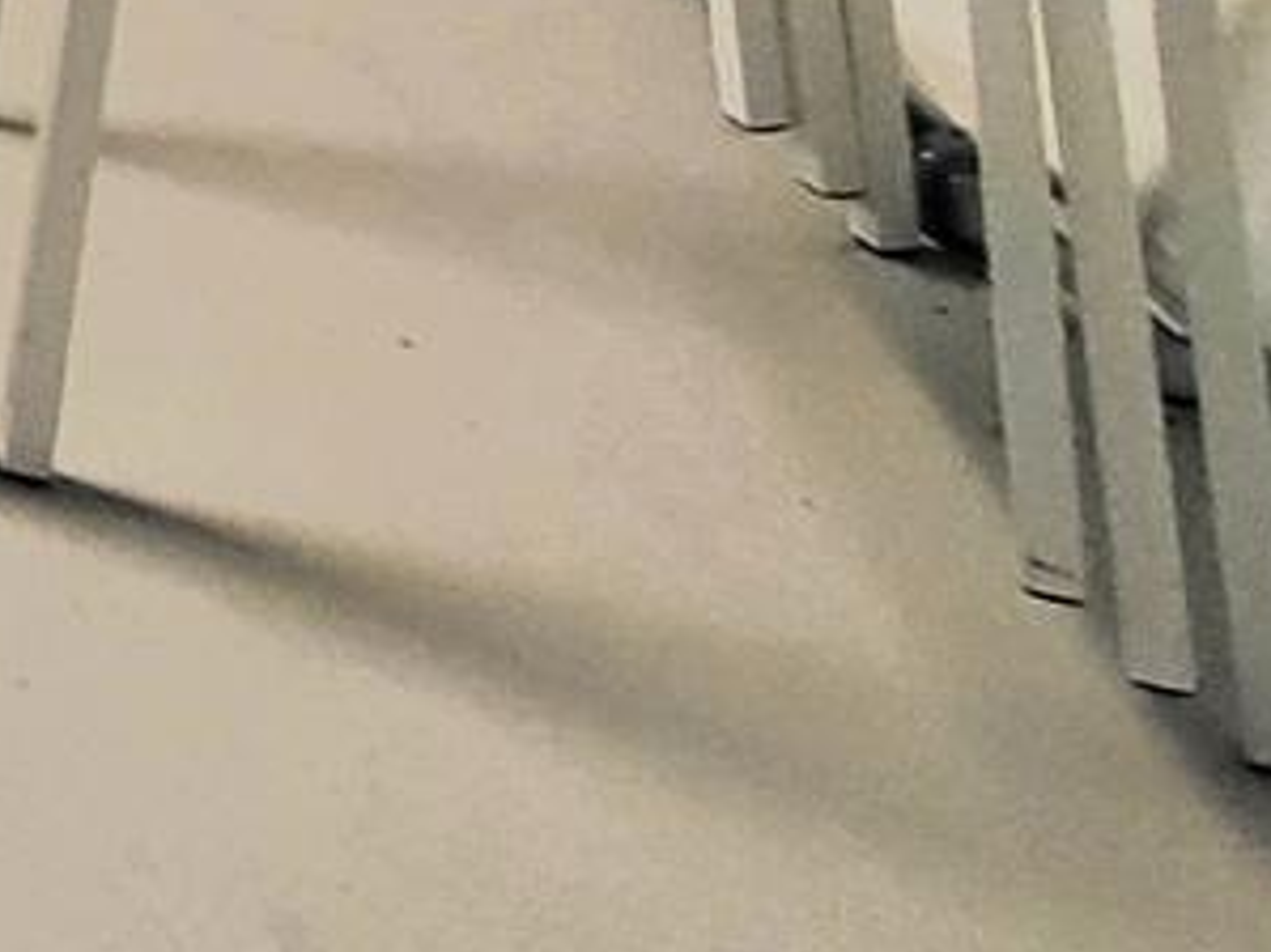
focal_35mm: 89
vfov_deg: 13.4
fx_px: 3267
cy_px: -1143
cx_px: -2623
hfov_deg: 11.2
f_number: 2.2
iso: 160
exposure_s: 1/59.2
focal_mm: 1.74
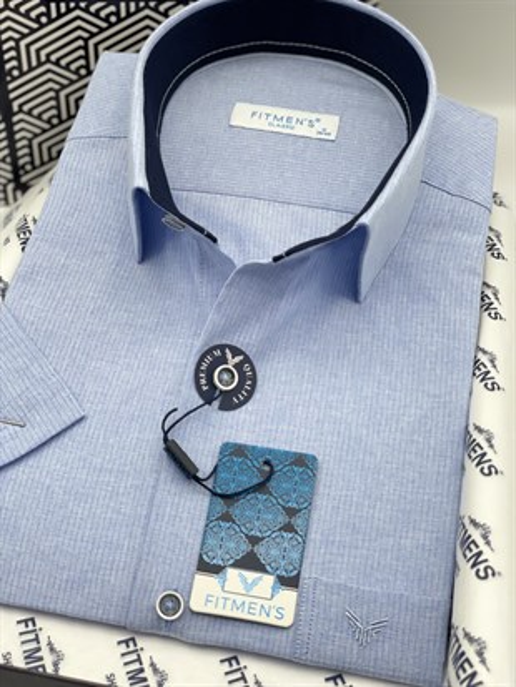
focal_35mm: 52
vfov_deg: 36.8
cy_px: 344
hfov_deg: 28.0
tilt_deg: -39.9
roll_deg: -2.4
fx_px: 1033
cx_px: 258
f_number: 2
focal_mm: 6
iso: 25
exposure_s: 1/122
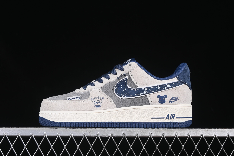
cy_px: 79
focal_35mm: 76
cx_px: 116
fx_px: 494
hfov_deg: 26.7
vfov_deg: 17.9
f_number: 7.1
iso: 160
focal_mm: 50
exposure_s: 1/80
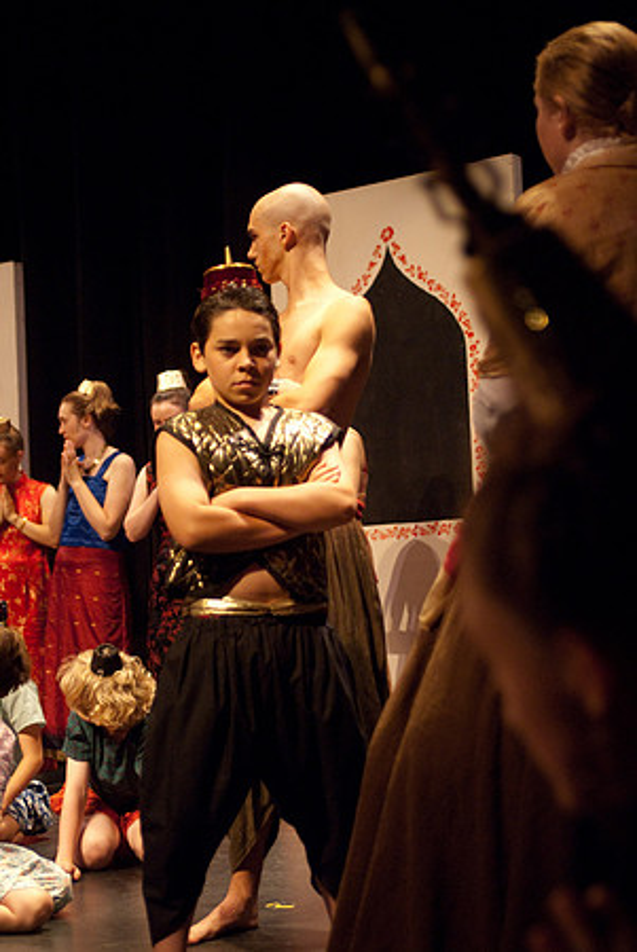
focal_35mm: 68
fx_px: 1787
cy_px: 476
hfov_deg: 20.2
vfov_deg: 29.8
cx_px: 318
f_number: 2.8
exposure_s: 1/100
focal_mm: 45
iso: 1000
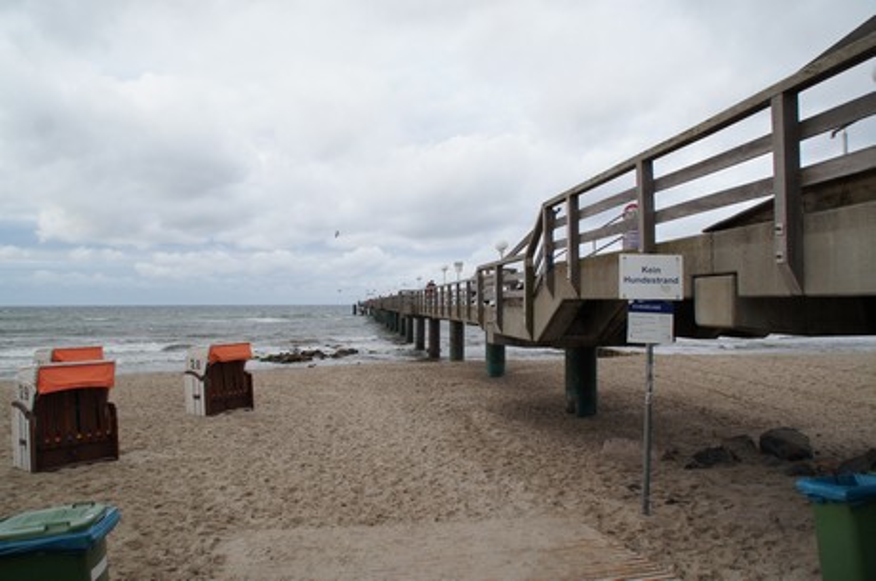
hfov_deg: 67.5
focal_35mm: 27
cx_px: 438
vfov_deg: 47.8
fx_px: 656
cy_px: 290
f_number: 6.3
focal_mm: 18
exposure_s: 1/100
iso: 100
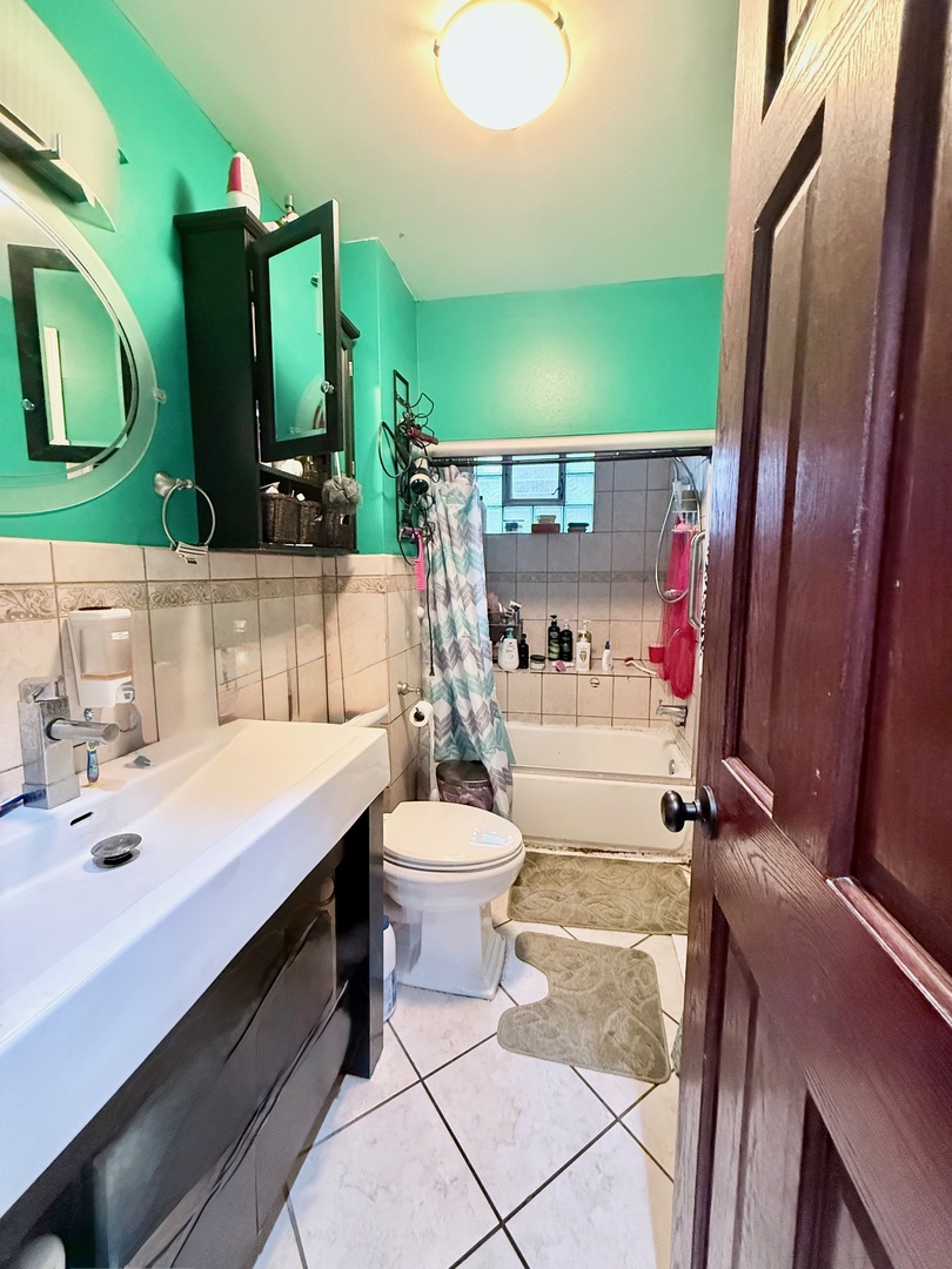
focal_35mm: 14
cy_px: 634
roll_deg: -0.6
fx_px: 513
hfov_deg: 85.7
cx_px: 476
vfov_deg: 102.1
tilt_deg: -6.9
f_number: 2.2
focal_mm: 2.22
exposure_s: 1/60
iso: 800
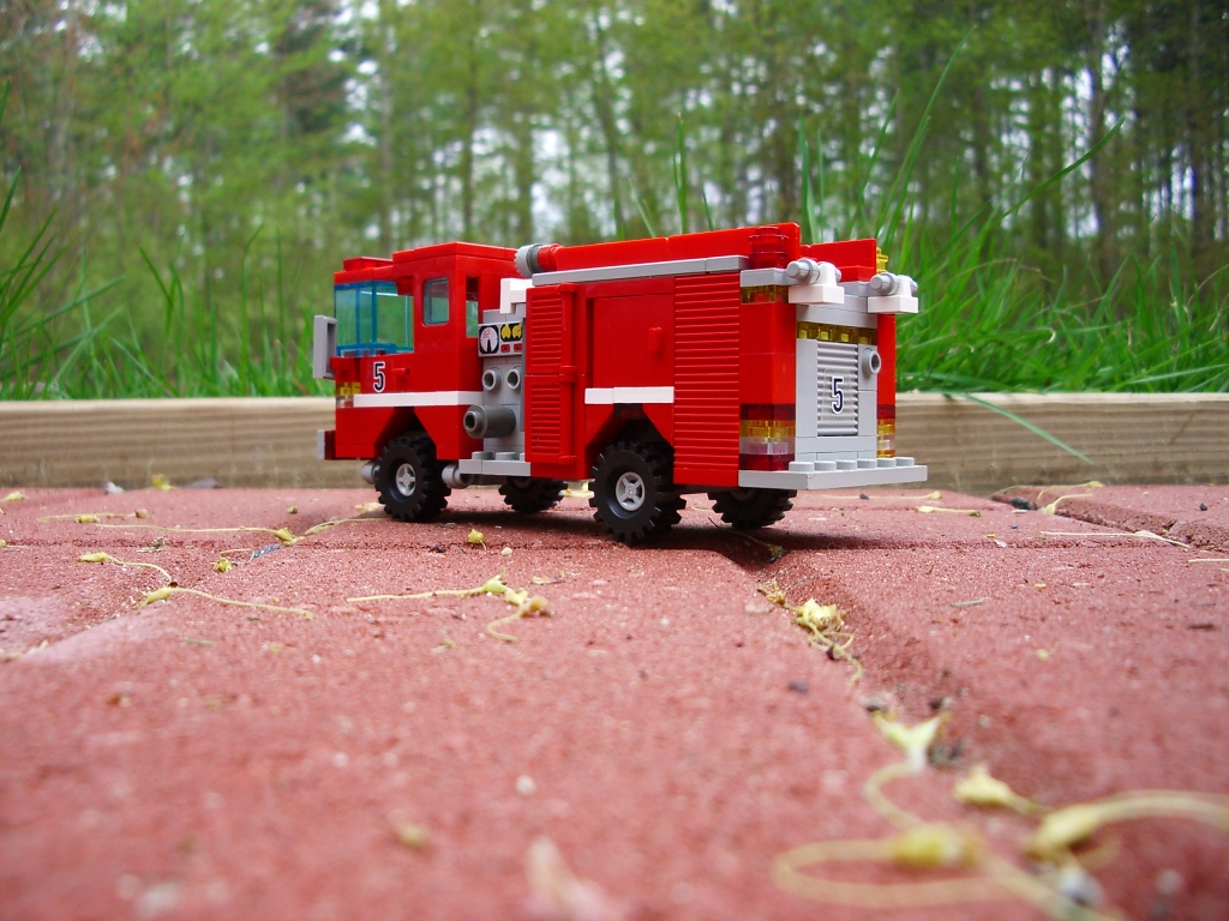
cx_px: 614
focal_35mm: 35
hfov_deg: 52.6
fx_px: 1243
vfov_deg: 40.7
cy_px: 460
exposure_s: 1/100
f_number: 2.6
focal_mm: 5.8
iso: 100
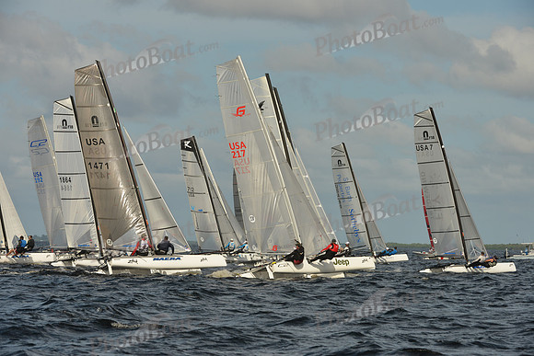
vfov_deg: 6.9
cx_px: 267
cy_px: 178
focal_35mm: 200
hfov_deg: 10.3
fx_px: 2967
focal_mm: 200
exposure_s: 1/800
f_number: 9
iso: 250
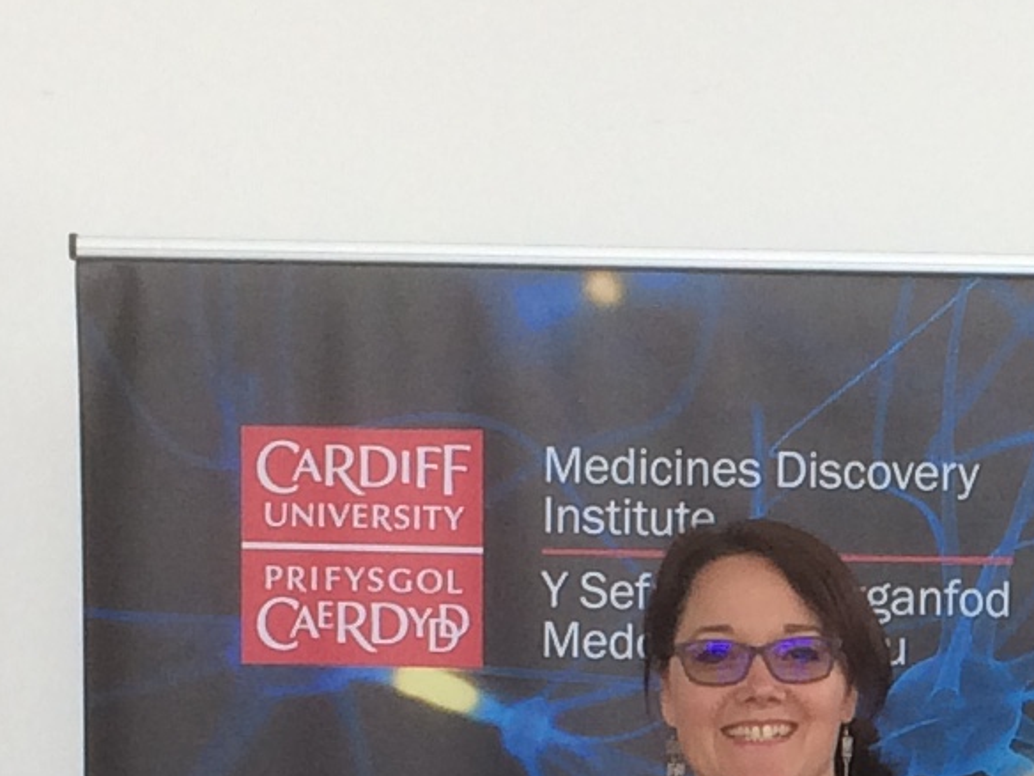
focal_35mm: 162
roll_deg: -0.1
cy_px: 1125
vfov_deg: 9.0
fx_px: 4839
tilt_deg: -6.0
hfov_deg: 11.8
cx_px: 1425
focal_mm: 4.15
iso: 32
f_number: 2.2
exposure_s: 1/115
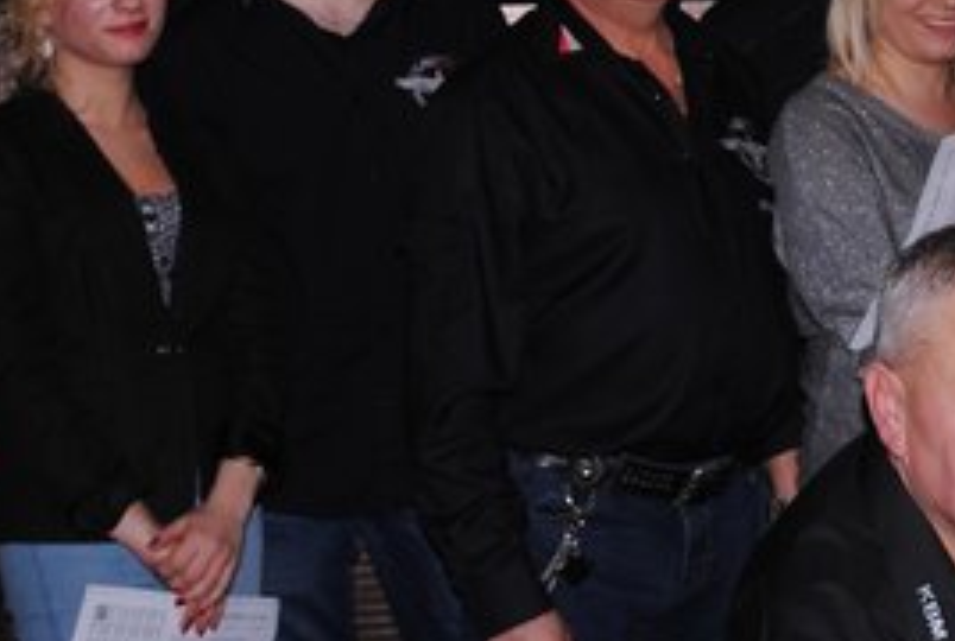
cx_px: 627
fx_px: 2021
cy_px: 174
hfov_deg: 26.5
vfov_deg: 17.9
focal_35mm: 76
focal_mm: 34
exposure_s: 1/60
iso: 100
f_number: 5
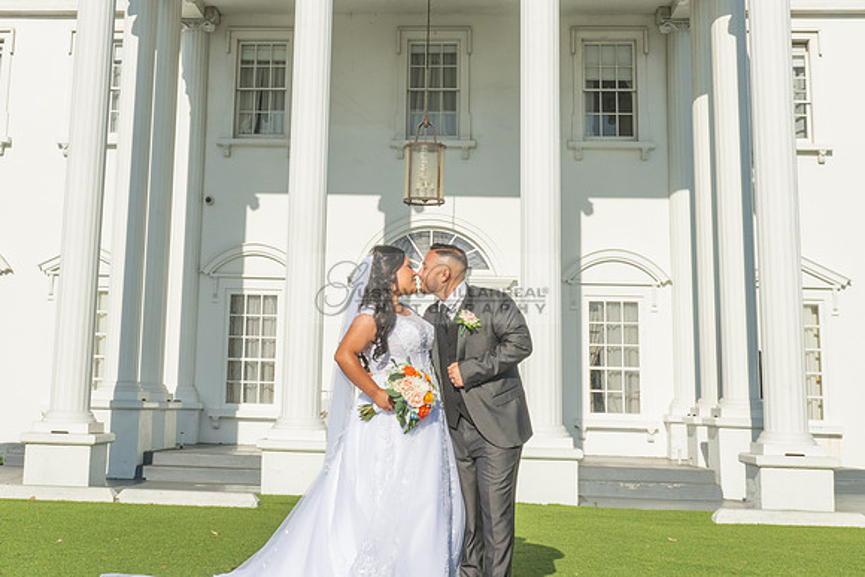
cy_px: 160
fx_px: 1240
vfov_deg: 26.0
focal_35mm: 52
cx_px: 331
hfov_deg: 38.3
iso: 200
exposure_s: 1/200
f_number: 16
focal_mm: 24
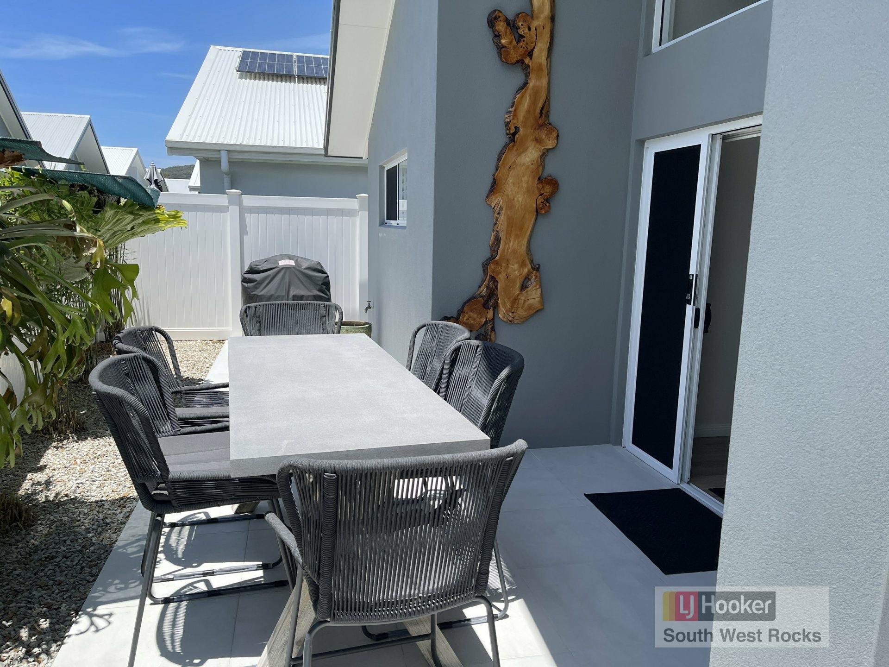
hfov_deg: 69.4
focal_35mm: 25
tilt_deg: -10.2
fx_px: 642
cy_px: 334
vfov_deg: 54.9
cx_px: 444
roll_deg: -1.9
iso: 32
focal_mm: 5.1
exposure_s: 1/2660
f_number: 1.6
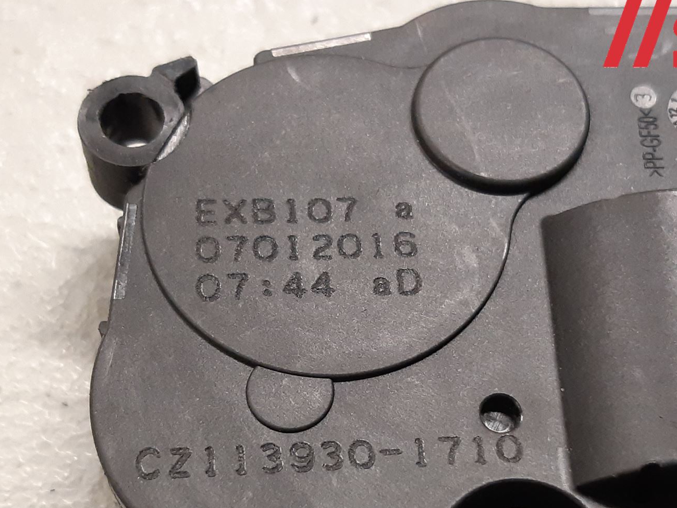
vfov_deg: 34.4
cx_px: 389
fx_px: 802
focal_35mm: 41
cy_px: 380
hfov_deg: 45.6
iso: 200
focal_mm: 3.93
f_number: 1.7
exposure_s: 1/50
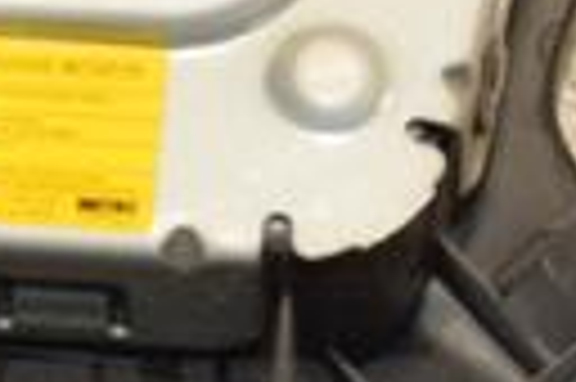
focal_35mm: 267
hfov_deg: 7.7
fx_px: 4267
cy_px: -171
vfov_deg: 5.1
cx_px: -81
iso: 800
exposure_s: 1/200
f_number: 6.3
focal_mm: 38
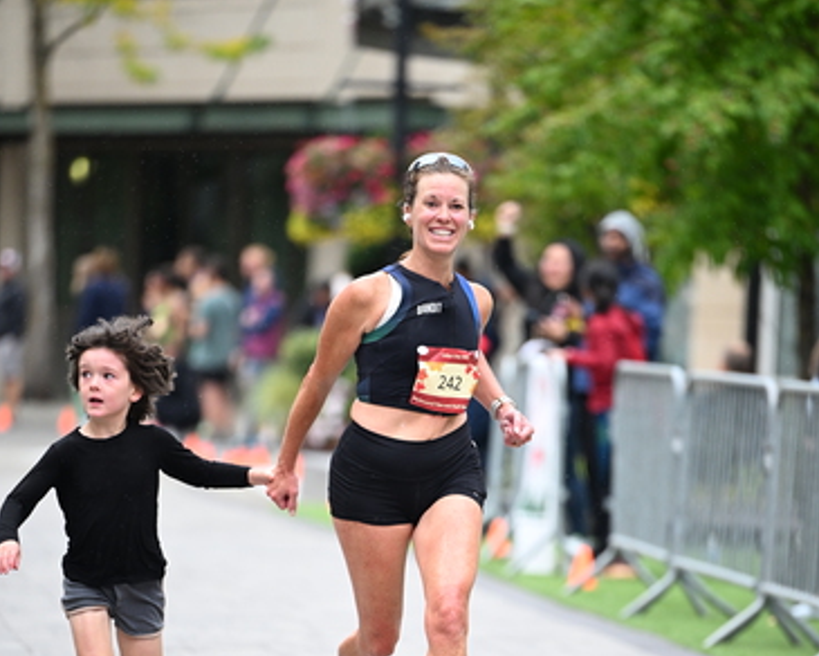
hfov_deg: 6.8
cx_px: 410
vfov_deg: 5.5
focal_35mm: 283
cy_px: 521
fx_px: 6860
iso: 1250
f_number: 2.8
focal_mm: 200
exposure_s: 1/1600
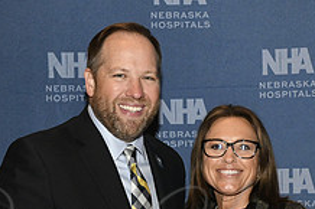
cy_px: 244
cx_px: 220
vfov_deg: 10.2
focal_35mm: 133
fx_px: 1163
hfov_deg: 15.4
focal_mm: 50
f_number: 11
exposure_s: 1/60
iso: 6400
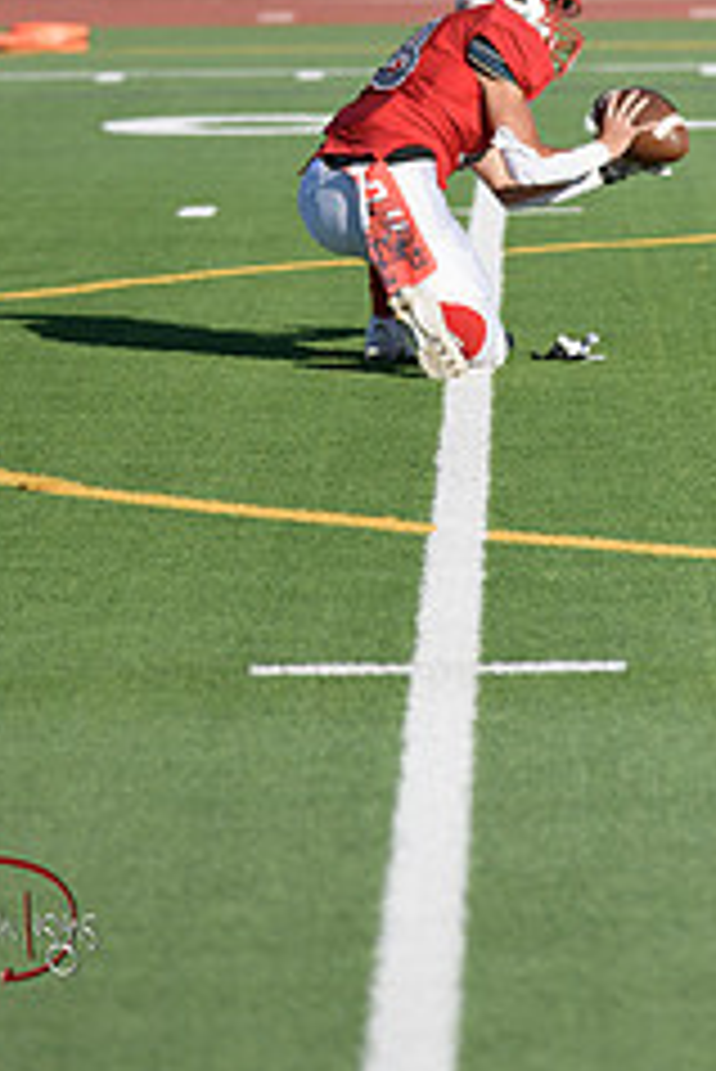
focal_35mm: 378
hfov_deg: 3.6
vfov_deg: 5.4
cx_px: 428
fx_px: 11260
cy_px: 76
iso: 500
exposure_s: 1/5000
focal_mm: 200
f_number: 5
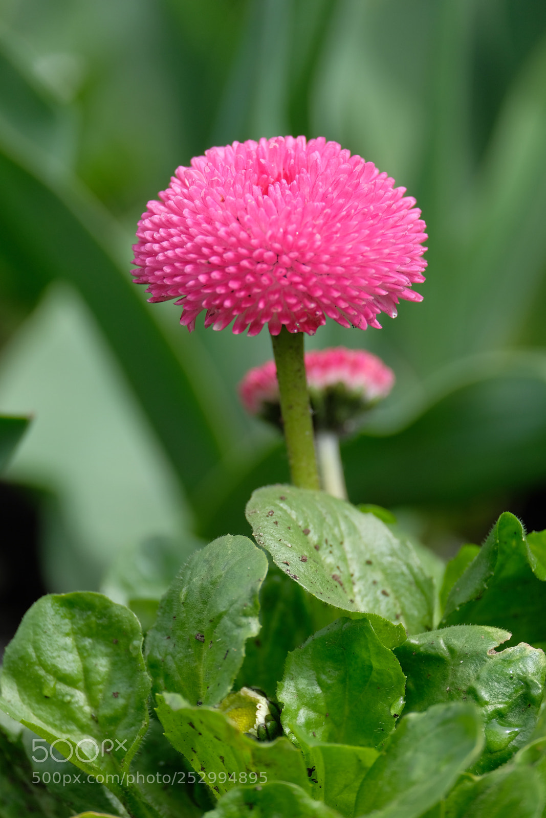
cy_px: 409
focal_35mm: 300
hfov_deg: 4.6
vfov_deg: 6.9
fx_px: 6823
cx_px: 273
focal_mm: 200
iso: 200
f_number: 4.8
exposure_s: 1/400
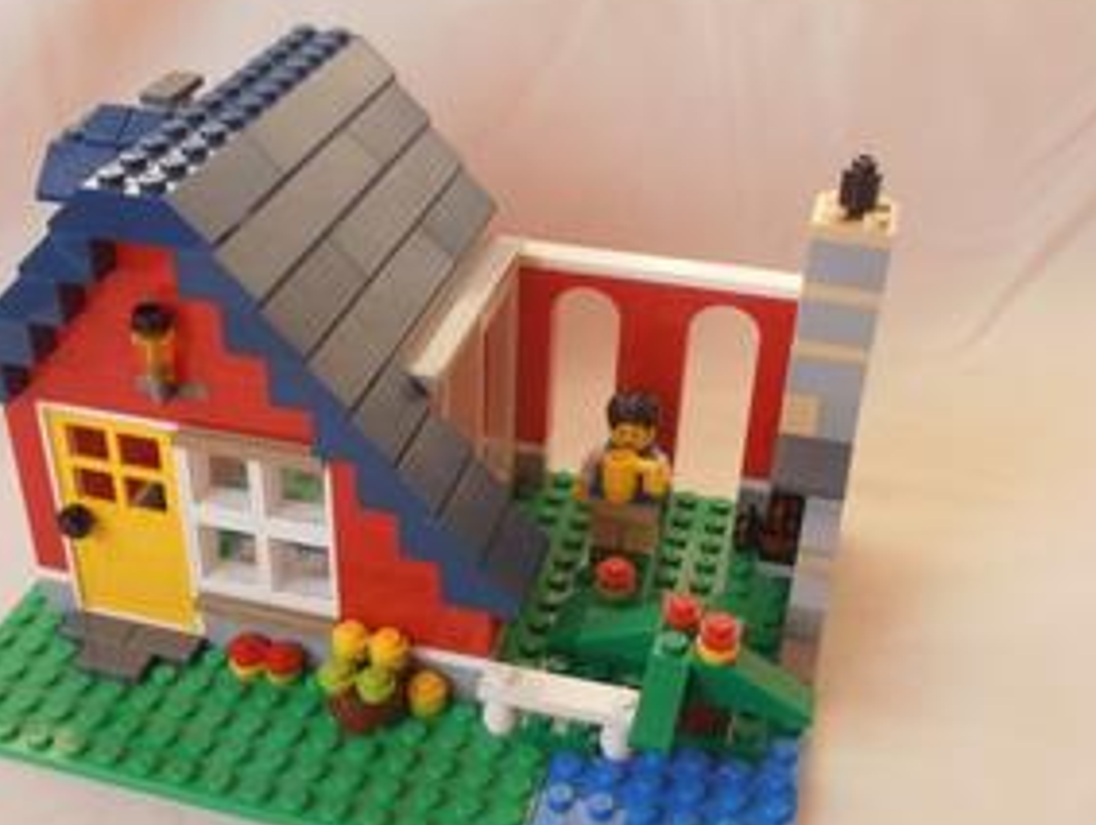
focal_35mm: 47
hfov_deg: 40.2
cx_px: 441
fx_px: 1490
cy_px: 465
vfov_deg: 30.9
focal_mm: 6.61
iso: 80
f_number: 3.9
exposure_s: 1/40
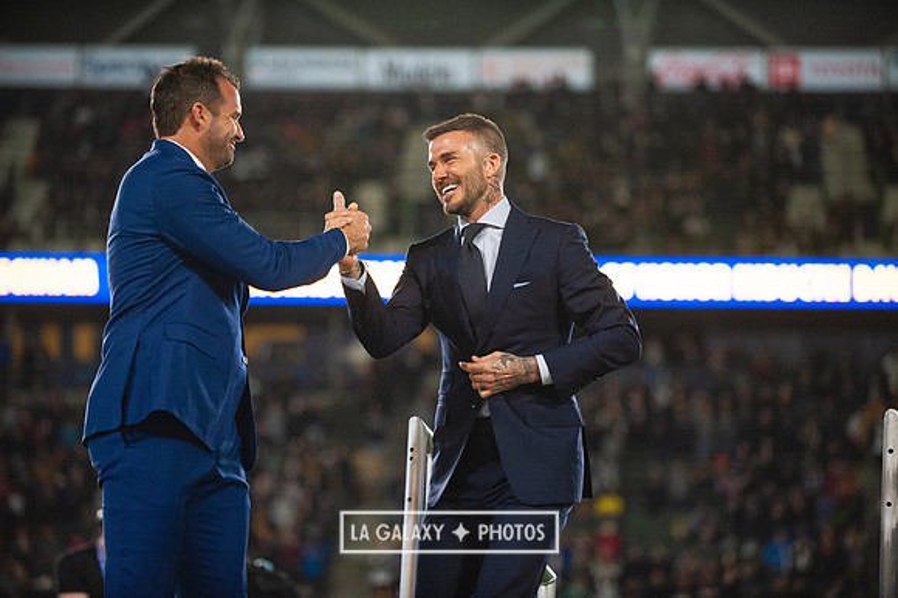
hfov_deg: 14.7
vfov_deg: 9.8
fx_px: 3490
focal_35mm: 140
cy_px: 299
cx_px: 449
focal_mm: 140
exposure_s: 1/2000
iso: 3200
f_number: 2.8
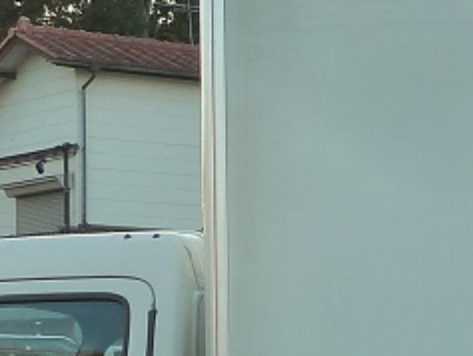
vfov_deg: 9.9
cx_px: 613
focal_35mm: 147
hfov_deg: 13.0
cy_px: 446
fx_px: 2010
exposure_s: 1/125
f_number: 3.4
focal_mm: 4.7
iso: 125
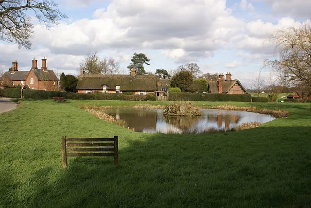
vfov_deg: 43.7
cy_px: 104
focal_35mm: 30
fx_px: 259
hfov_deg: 61.9
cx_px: 156
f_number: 8
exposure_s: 1/60
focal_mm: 20
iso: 100
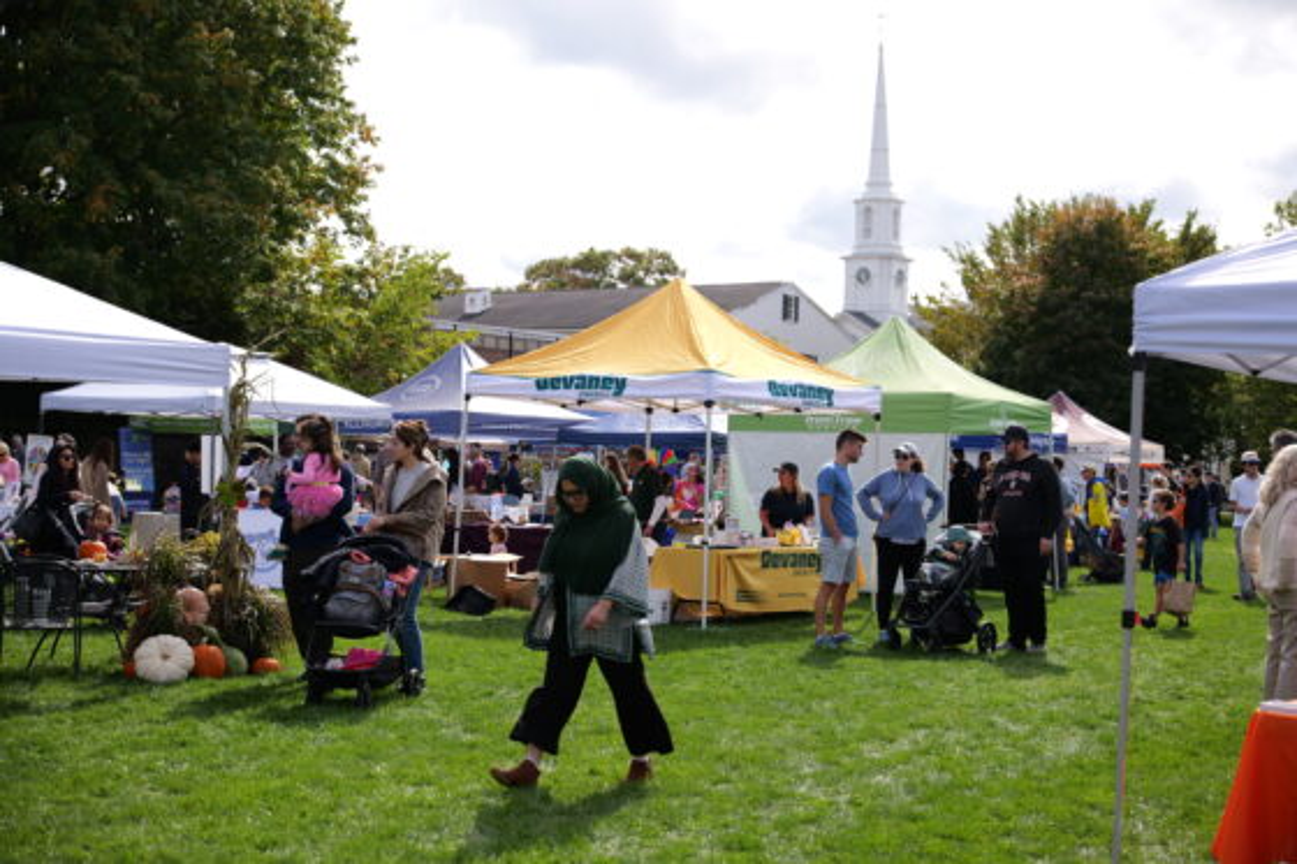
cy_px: 432
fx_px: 1801
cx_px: 648
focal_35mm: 50
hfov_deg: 39.6
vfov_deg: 27.0
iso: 100
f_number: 2.8
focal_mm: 50
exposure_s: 1/800
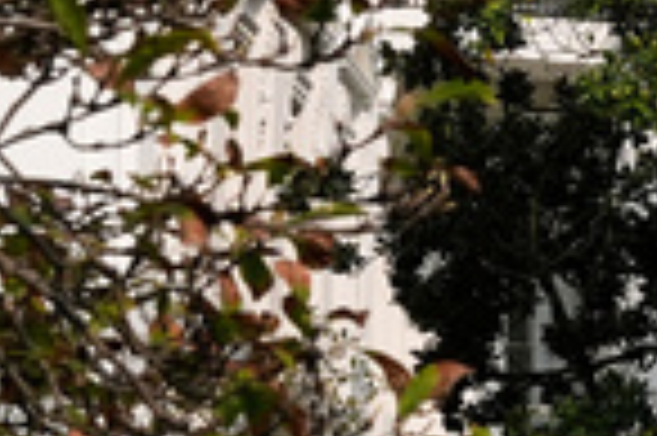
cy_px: 553
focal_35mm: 280
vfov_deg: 4.9
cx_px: 1413
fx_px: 5104
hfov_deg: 7.0
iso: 400
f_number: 6.3
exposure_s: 1/3200
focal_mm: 40
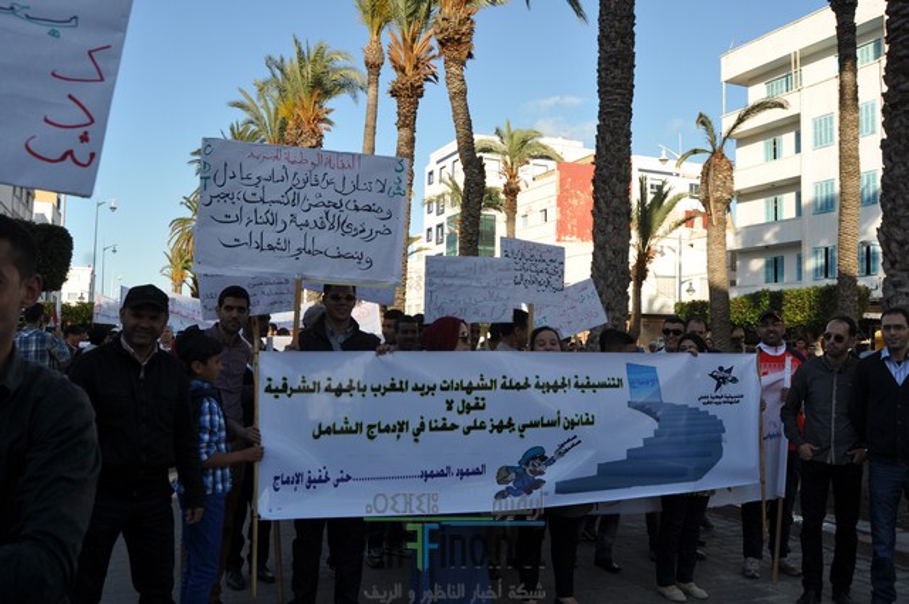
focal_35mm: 30
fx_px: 757
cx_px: 454
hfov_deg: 62.0
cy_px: 302
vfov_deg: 43.5
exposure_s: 1/320
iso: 200
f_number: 9
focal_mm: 20
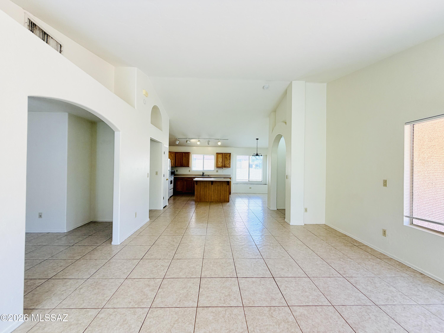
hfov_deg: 102.1
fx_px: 180
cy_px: 166
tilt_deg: +0.1
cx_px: 222
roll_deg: -1.1
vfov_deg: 85.7
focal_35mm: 14
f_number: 2.2
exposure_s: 1/120
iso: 64
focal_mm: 2.22
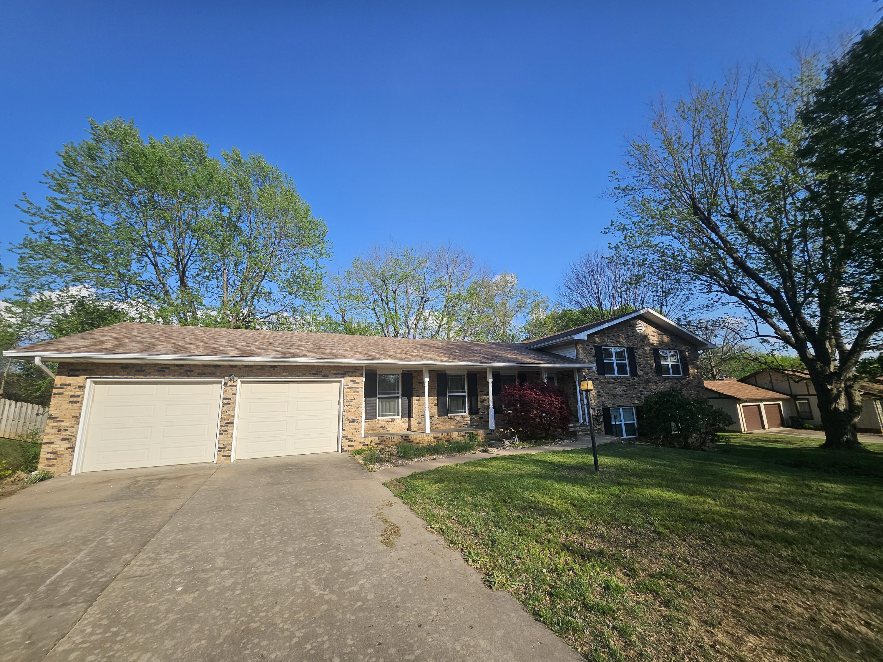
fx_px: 332
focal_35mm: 13
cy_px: 331
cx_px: 442
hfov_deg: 106.2
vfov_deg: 89.9
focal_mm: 1.74
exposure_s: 1/1365
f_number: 2.2
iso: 32
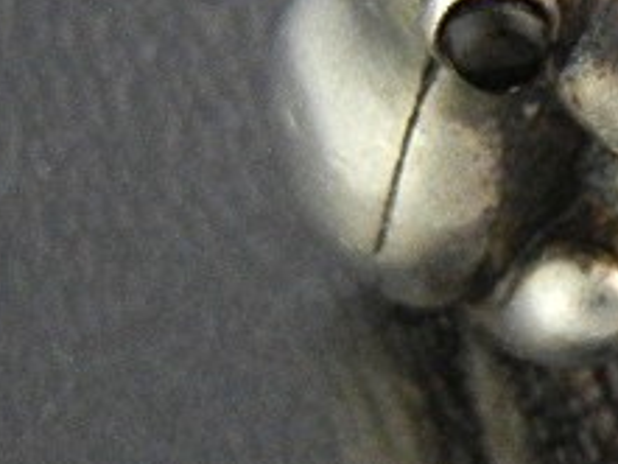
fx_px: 6359
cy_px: 14
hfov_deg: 5.5
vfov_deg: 4.2
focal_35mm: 356
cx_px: 805
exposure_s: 1/16.3
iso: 400
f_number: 4.3
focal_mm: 13.9
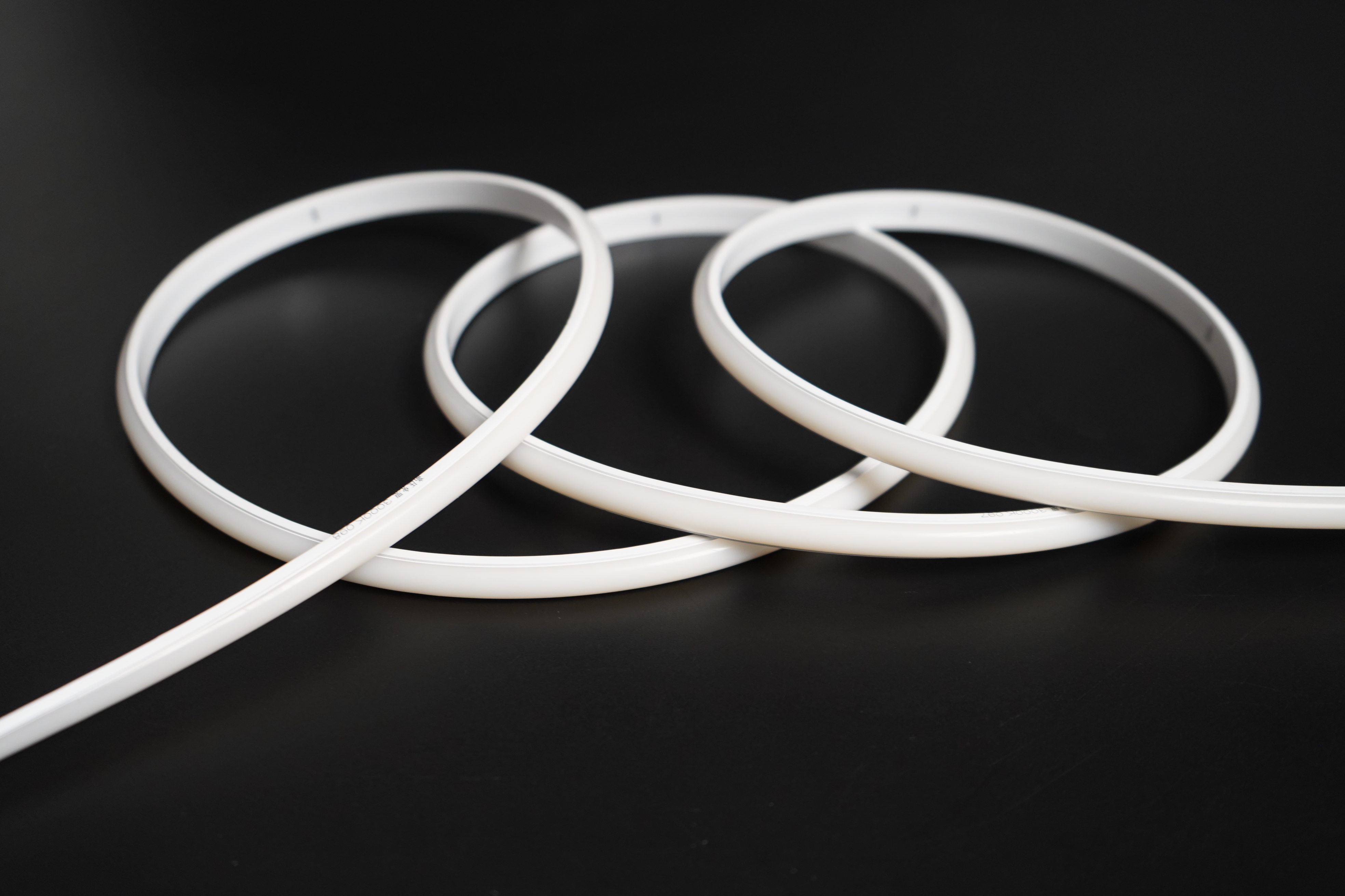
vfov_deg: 31.2
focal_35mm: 43
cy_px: 448
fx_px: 1606
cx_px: 672
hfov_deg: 45.4
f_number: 4.5
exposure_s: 1/60
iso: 1250
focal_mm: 43
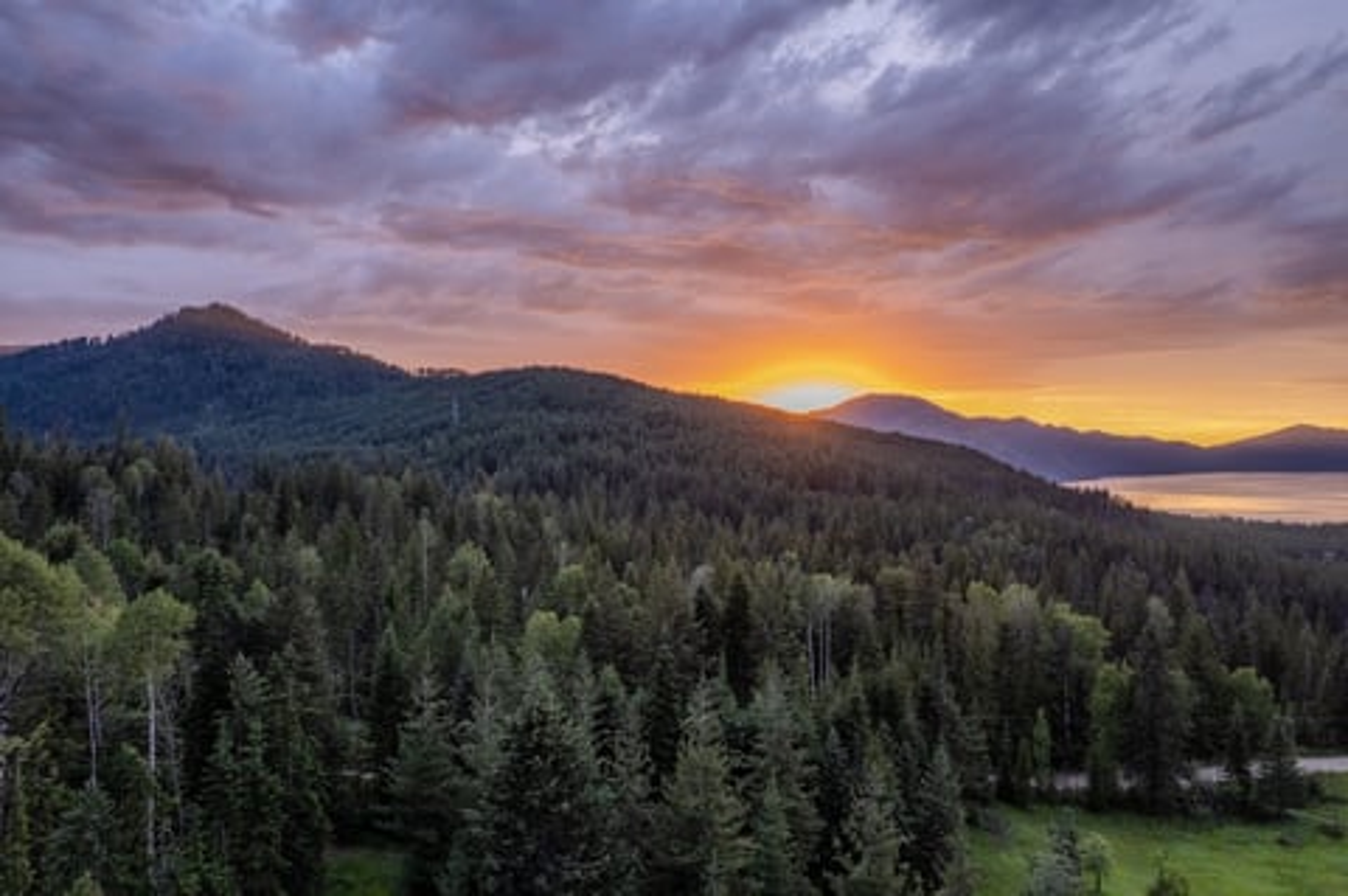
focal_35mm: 22
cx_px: 674
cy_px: 448
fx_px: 823
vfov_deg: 57.1
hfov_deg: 78.6
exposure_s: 1/120
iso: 100
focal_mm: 8.38
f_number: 2.8
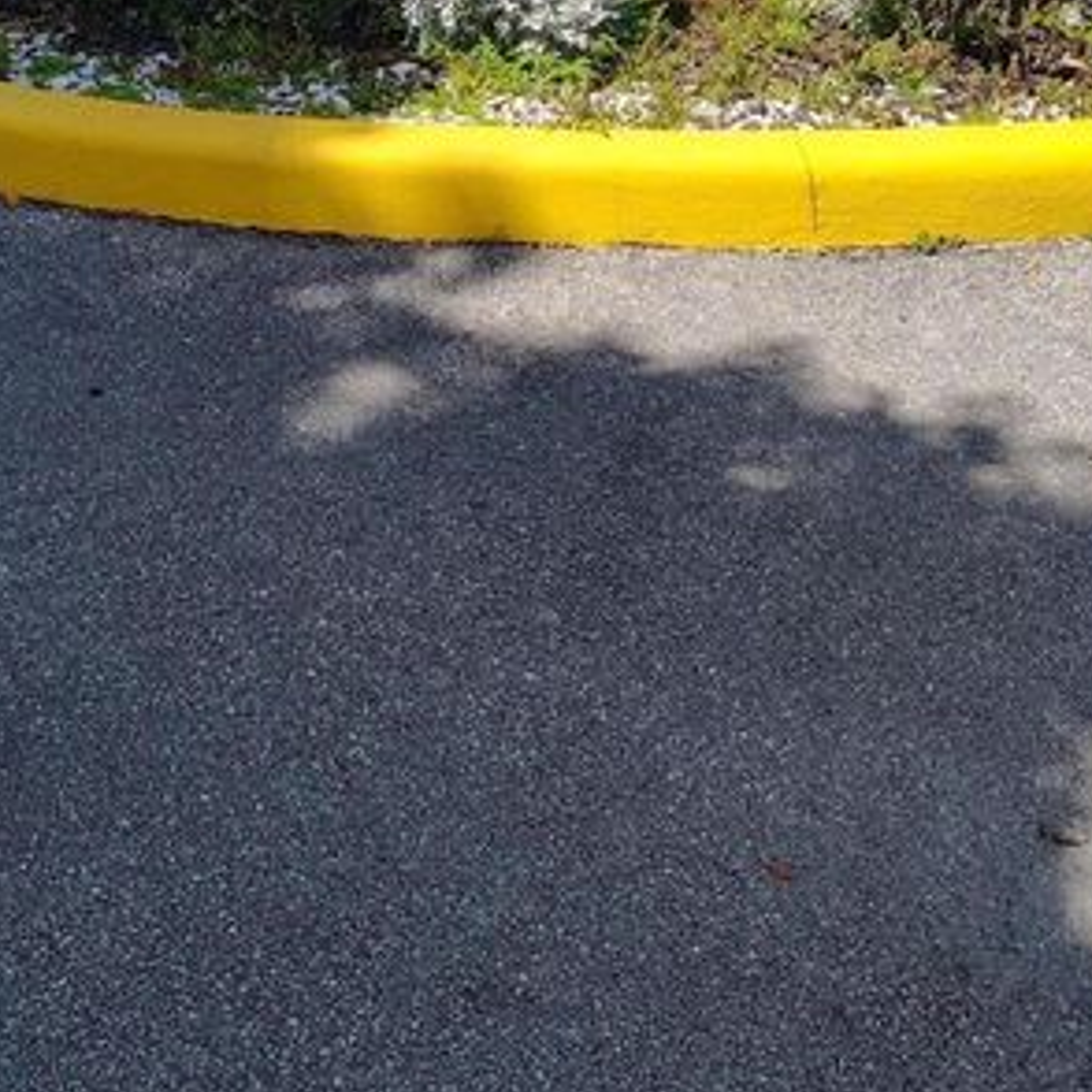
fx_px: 1713
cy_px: 100
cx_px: 591
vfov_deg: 33.4
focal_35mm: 48
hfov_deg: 35.3
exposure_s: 1/432
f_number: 1.8
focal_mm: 5.56
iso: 100
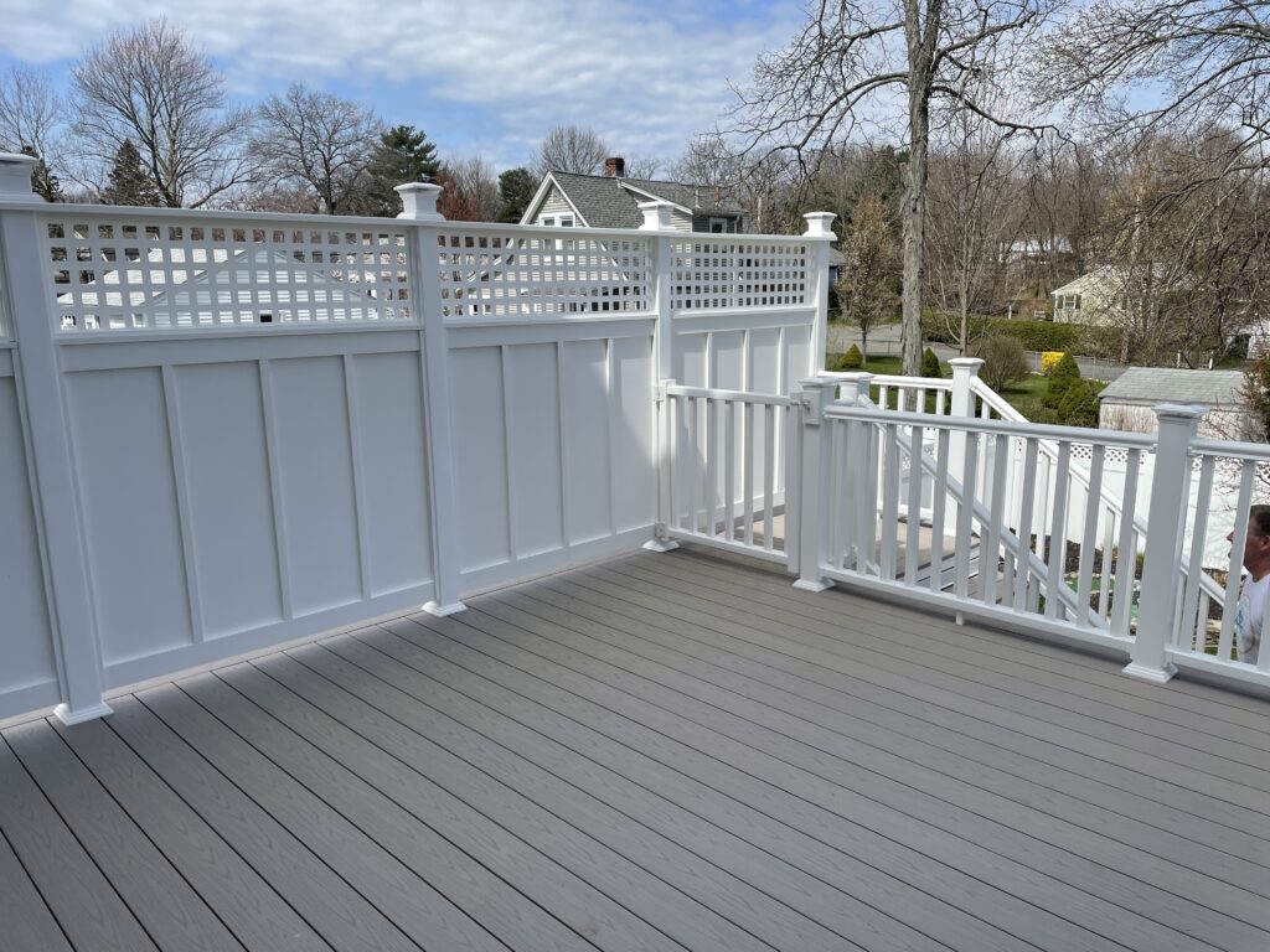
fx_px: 954
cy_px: 476
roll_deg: +1.7
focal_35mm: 26
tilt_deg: -13.3
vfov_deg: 53.1
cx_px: 635
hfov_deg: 67.3
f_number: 1.6
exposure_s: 1/4132
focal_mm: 4.2
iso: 32
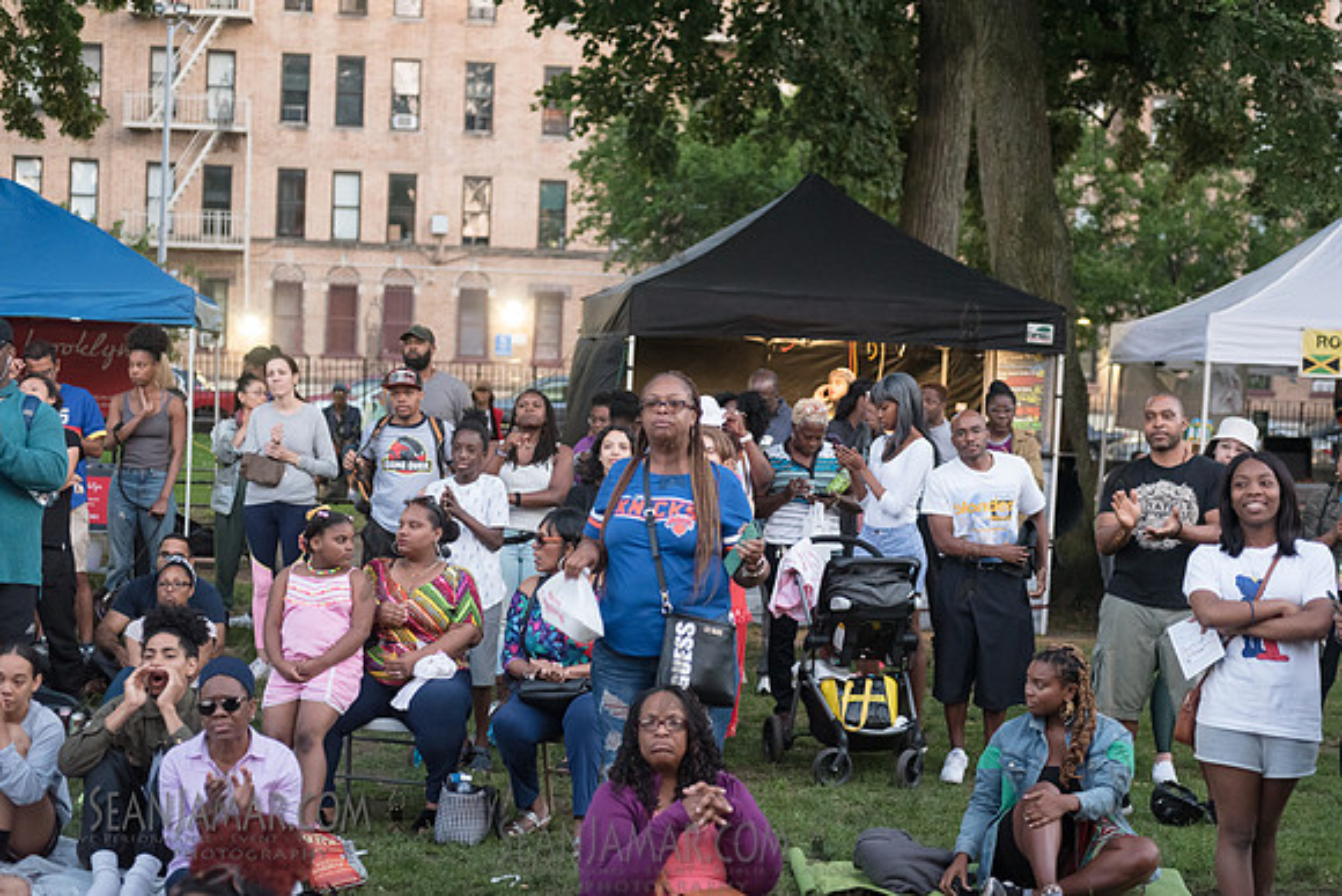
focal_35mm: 60
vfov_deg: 22.6
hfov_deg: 33.4
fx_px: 2237
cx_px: 671
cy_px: 448
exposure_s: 1/200
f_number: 2.8
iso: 4000
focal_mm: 60
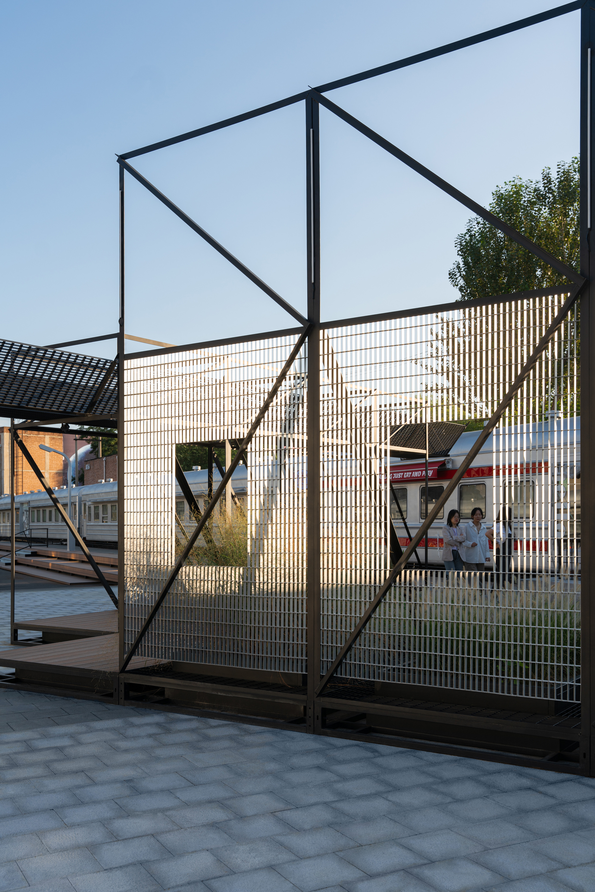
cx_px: 298
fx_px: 867
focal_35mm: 35
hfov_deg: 37.9
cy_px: 446
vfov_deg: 54.4
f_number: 5
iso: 100
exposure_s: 1/320
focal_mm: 35
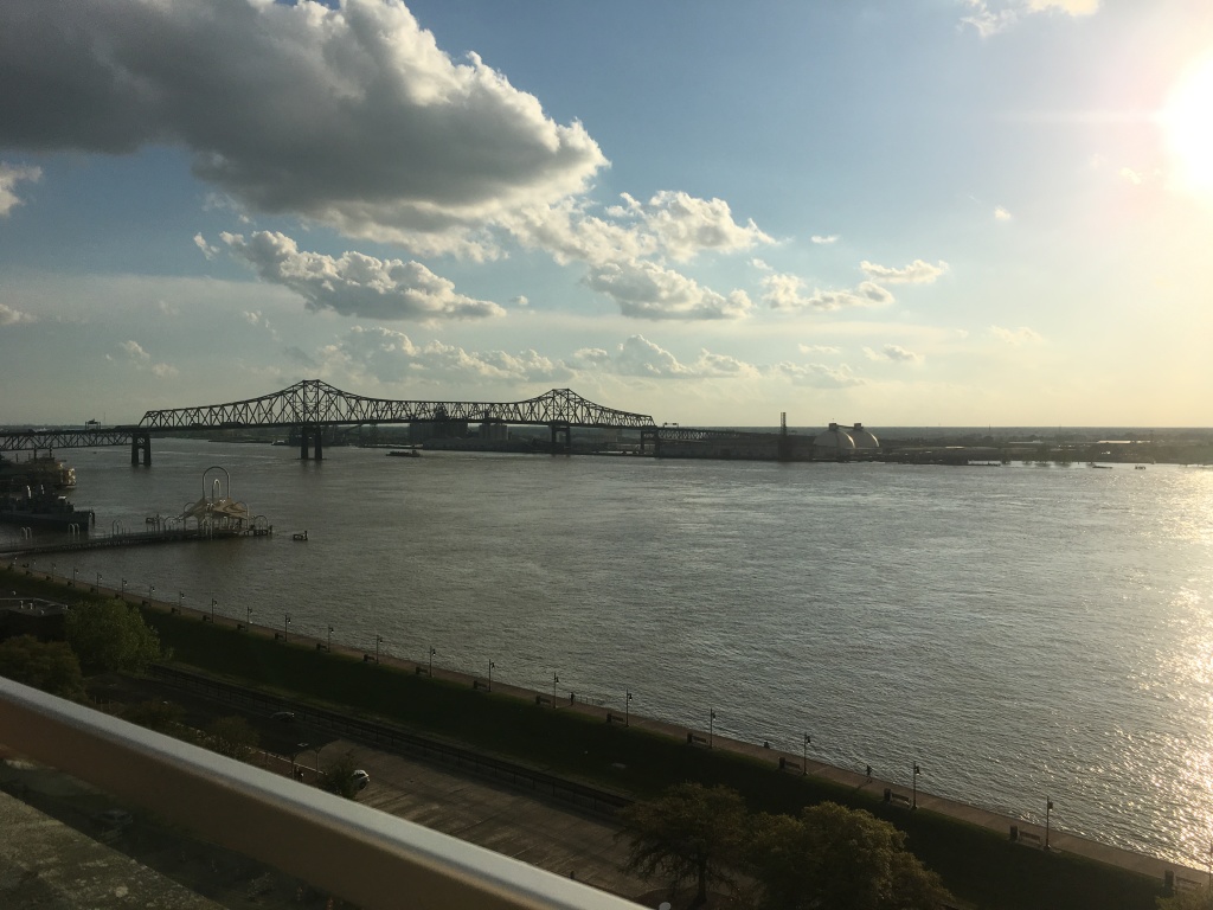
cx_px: 606
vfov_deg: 48.2
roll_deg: -0.4
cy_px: 455
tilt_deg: -0.5
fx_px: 1016
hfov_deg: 61.7
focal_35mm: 29
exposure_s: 1/5495
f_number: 2.2
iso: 25
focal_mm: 4.15
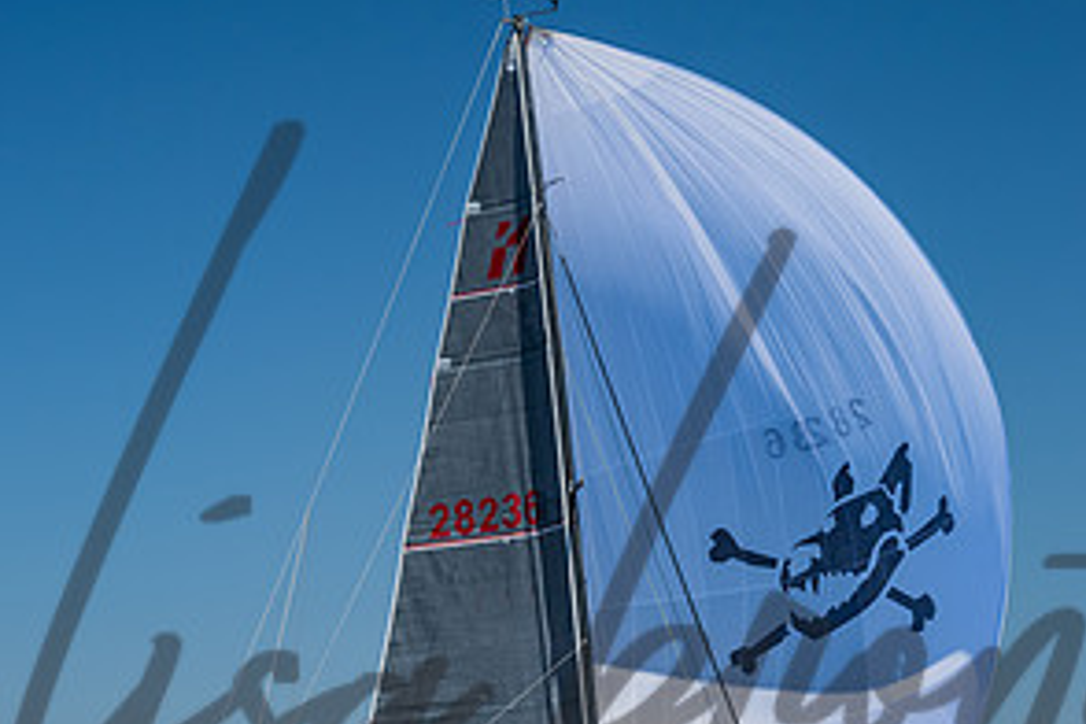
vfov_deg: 11.9
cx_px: 797
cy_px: 630
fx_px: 3439
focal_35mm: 114
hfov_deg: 17.9
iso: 160
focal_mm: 53
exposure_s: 1/500
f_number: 6.3
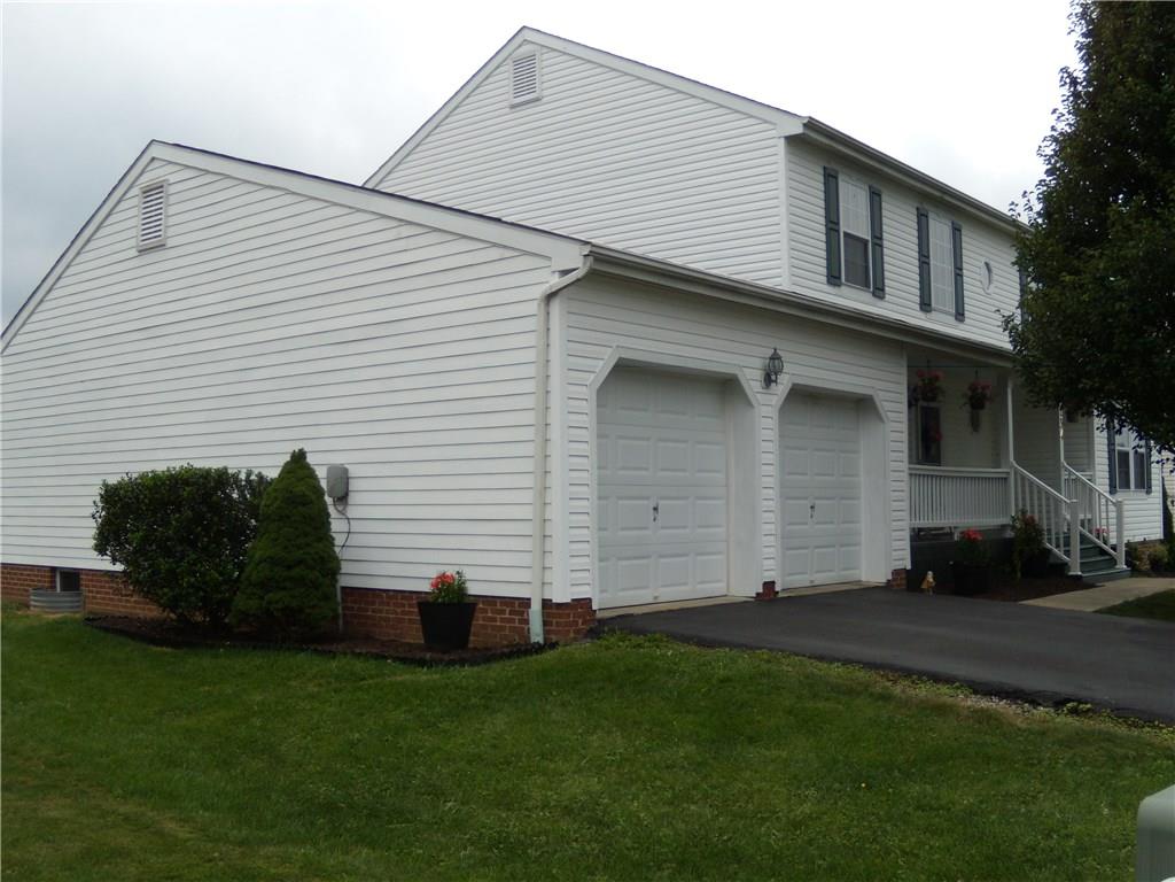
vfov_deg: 39.7
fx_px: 1222
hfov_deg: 51.4
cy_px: 441
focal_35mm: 36
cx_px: 588
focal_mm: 6.4
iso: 80
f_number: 3.6
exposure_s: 1/500
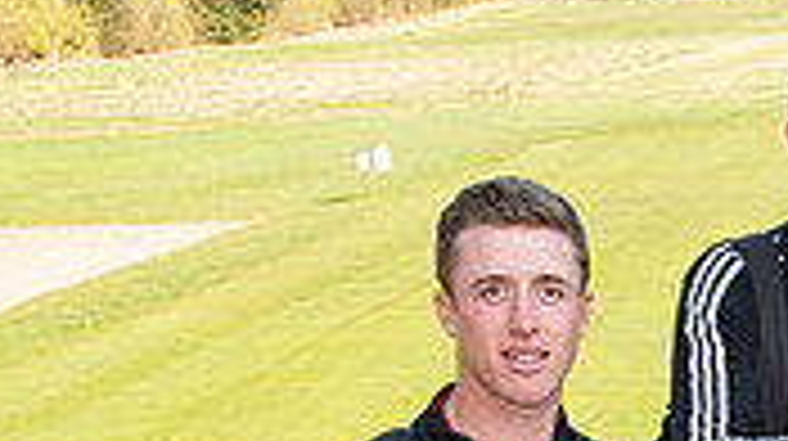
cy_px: 926
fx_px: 2985
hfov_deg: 14.5
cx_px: 1004
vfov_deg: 8.0
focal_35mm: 143
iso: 400
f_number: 7.1
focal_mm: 35
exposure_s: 1/500
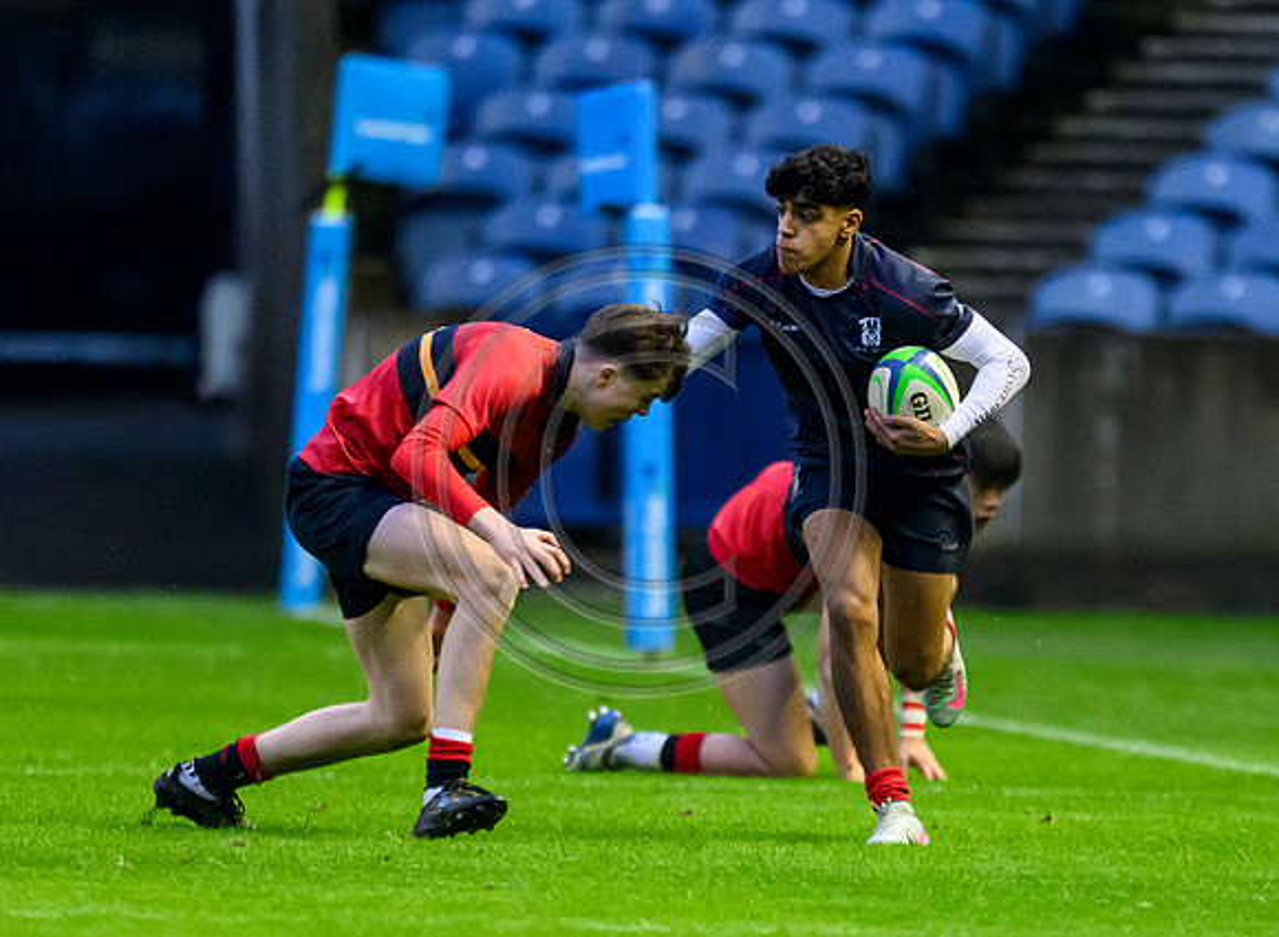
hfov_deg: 1.7
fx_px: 43864
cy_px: 624
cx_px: 902
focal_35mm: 1197
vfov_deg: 1.2
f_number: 4
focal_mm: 560
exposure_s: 1/1000
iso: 8000
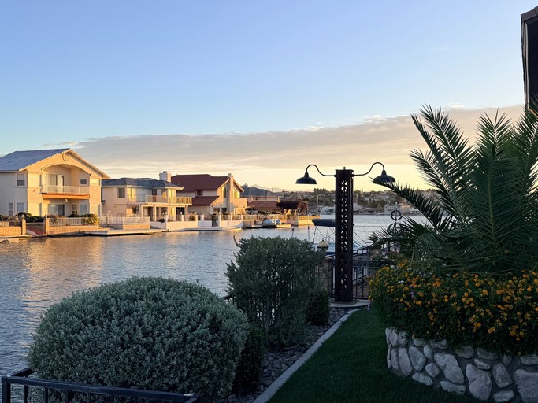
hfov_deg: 51.3
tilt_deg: -0.7
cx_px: 282
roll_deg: +0.1
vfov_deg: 39.6
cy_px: 215
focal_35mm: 36
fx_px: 559
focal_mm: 6.76
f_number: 1.78
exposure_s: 1/1091
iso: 80
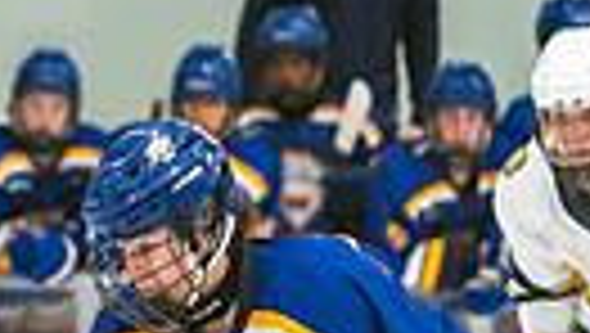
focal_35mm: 587
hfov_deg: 3.7
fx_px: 9193
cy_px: 569
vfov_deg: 2.1
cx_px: -324
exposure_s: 1/1250
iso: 3200
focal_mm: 105
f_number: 2.8
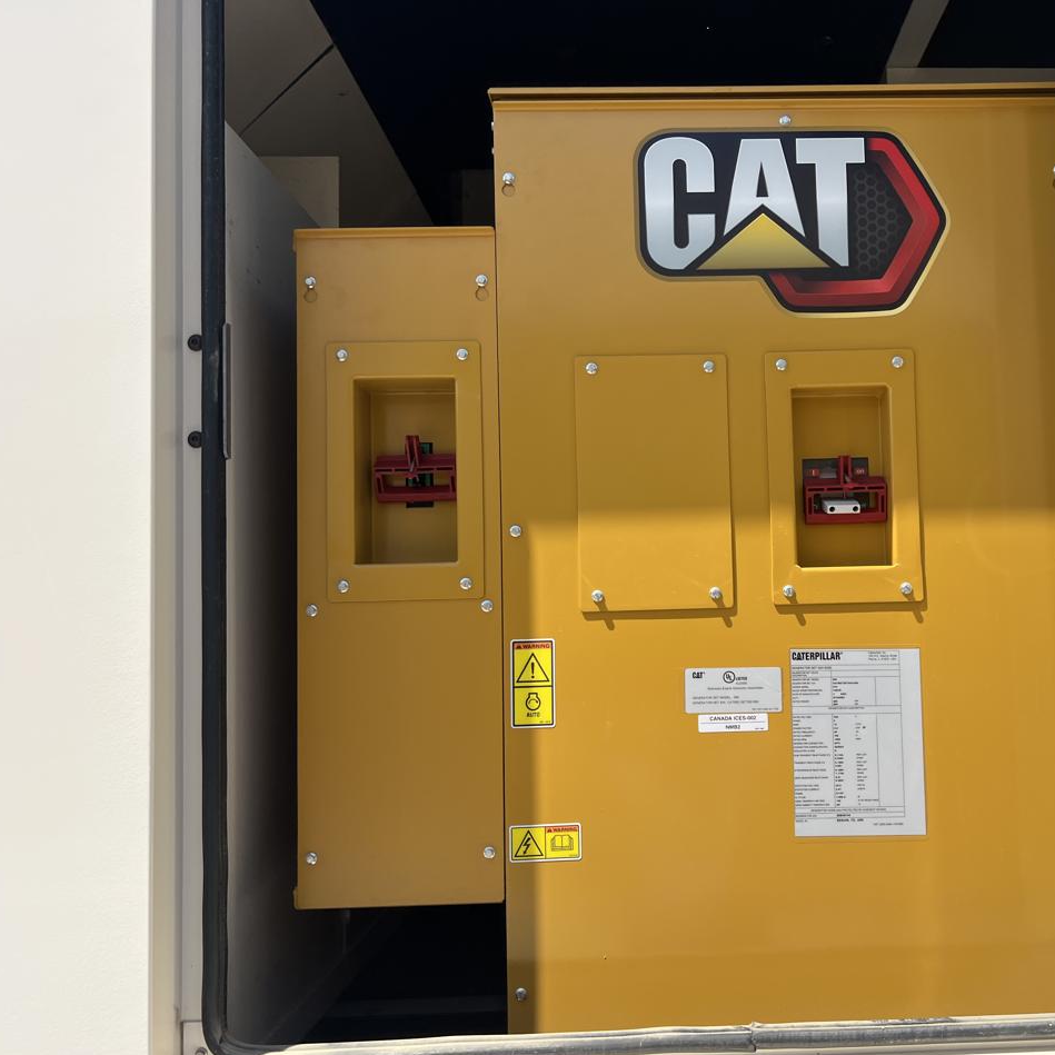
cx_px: 680
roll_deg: -0.9
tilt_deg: +7.0
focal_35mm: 31
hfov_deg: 51.8
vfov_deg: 52.5
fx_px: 1069
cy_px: 533
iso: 50
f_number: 1.5
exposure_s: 1/2083
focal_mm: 5.7
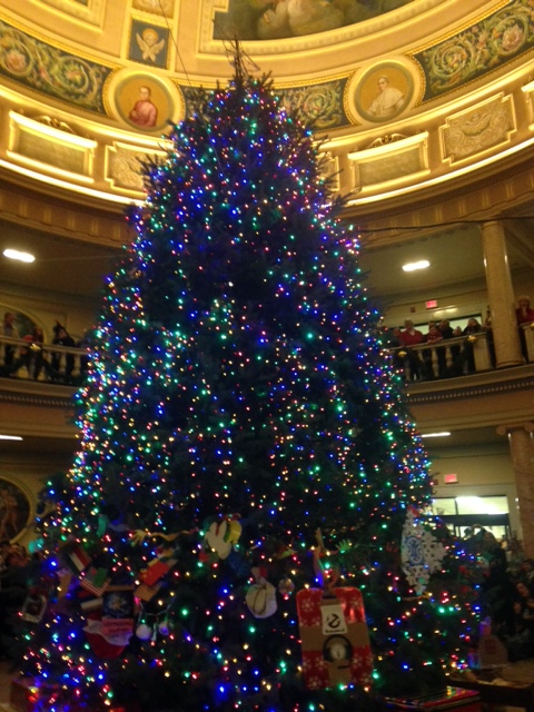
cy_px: 356
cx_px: 267
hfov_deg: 42.9
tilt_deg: +16.7
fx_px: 679
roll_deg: +1.4
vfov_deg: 55.4
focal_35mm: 33
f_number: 2.4
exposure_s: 1/15
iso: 400
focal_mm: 4.12
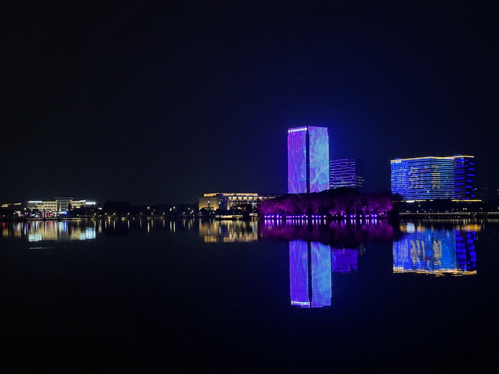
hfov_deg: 36.8
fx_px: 750
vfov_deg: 28.0
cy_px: 187
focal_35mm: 52
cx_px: 250
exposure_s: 1/33
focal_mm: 5.96
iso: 250
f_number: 1.6
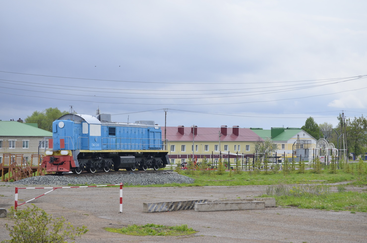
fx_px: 916
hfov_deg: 22.7
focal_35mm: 90
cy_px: 122
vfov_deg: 15.1
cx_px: 184
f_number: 7.1
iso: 400
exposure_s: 1/1600
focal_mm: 60
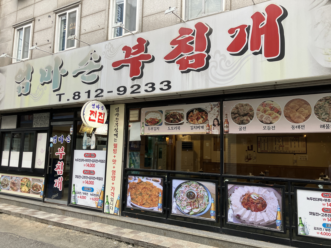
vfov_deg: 49.7
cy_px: 124
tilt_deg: +6.6
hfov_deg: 63.4
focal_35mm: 28
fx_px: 268
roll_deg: -1.3
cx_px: 166
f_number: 1.8
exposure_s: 1/120
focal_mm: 3.99
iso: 80
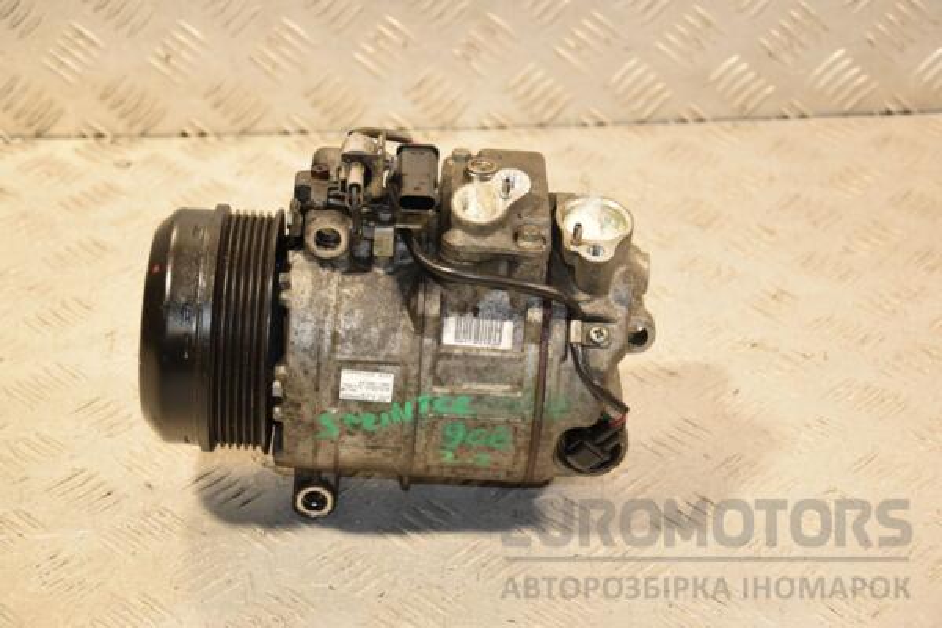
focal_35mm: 78
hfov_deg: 26.0
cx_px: 471
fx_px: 2041
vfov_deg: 17.5
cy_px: 314
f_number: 5.6
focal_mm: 52
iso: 800
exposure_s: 1/200
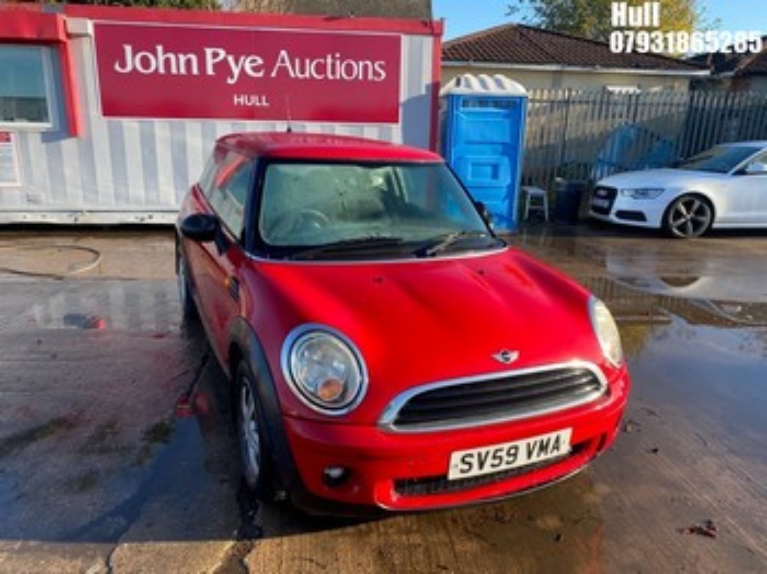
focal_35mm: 26
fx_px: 576
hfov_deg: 67.3
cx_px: 384
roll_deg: -1.6
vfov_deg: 53.0
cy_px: 287
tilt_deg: -15.7
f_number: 1.8
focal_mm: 4.25
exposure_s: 1/662
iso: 32
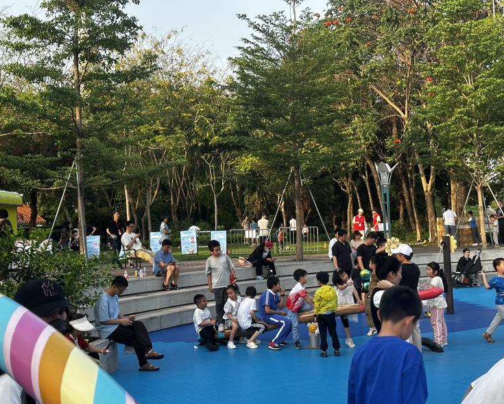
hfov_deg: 36.7
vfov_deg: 29.7
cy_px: 202
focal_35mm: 51
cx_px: 249
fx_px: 761
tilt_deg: +1.0
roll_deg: +0.0
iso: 64
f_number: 1.78
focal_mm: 6.86
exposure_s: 1/580
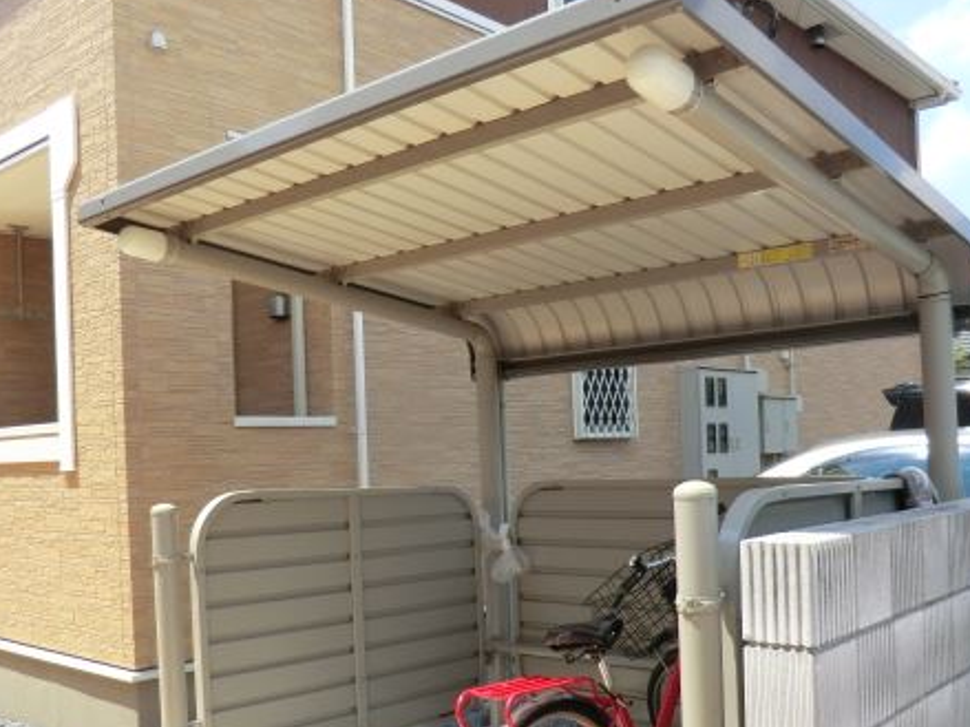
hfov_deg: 52.6
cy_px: 462
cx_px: 471
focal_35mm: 35
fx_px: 980
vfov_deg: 40.4
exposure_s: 1/500
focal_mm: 4.3
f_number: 3.2
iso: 80
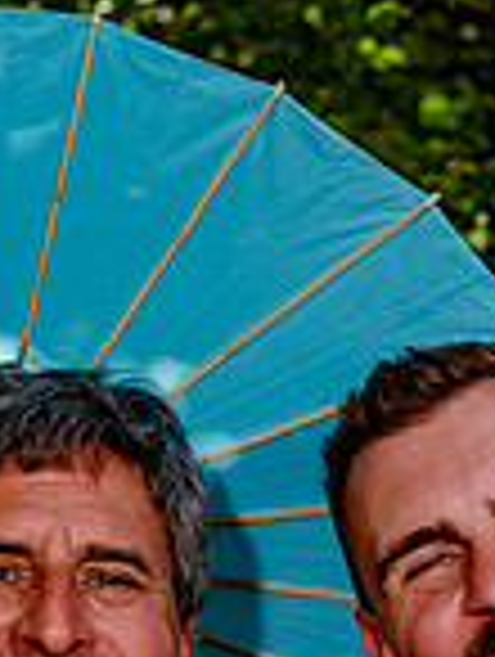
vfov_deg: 6.4
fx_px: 5836
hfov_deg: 4.9
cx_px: 228
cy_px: 771
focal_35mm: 307
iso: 200
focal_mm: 70
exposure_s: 1/250
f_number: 7.1
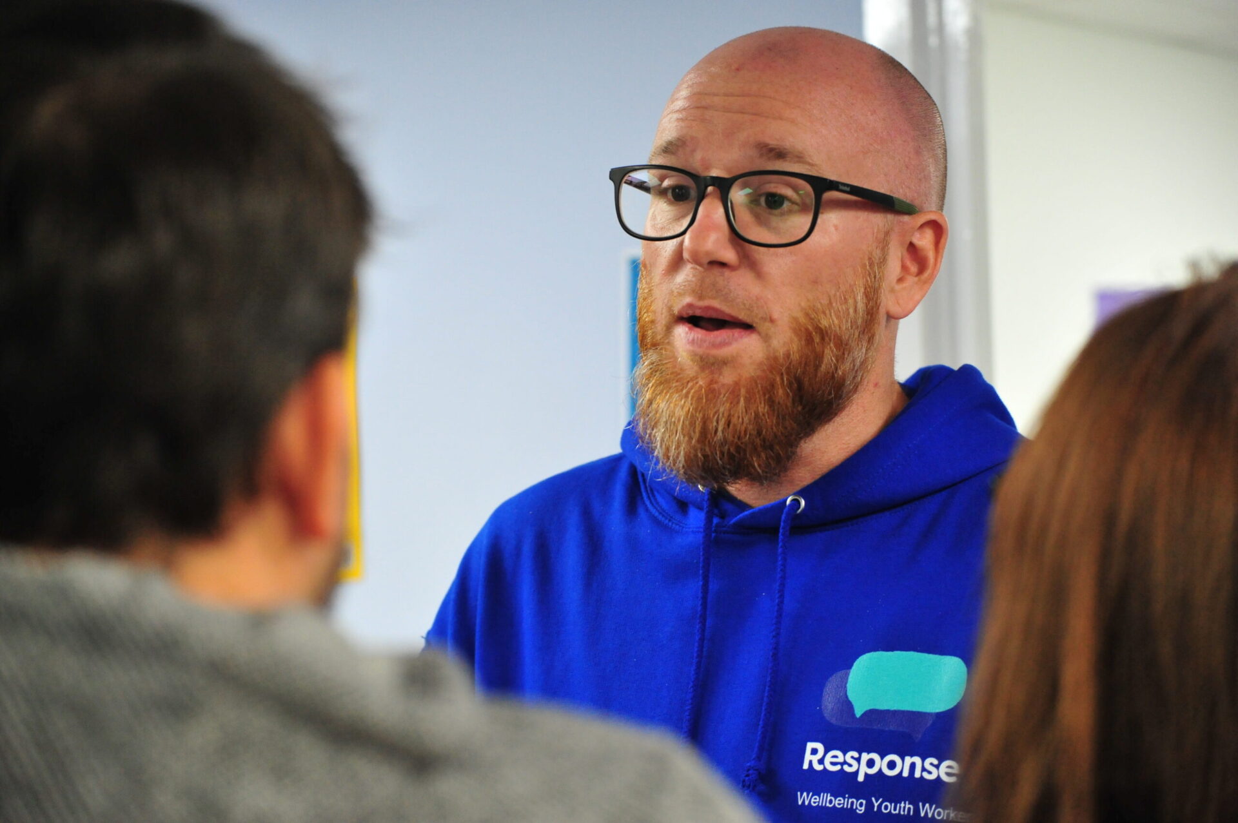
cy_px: 412
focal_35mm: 85
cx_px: 619
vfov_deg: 16.0
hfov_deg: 23.9
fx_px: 2921
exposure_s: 1/320
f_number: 4
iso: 4000
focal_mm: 85
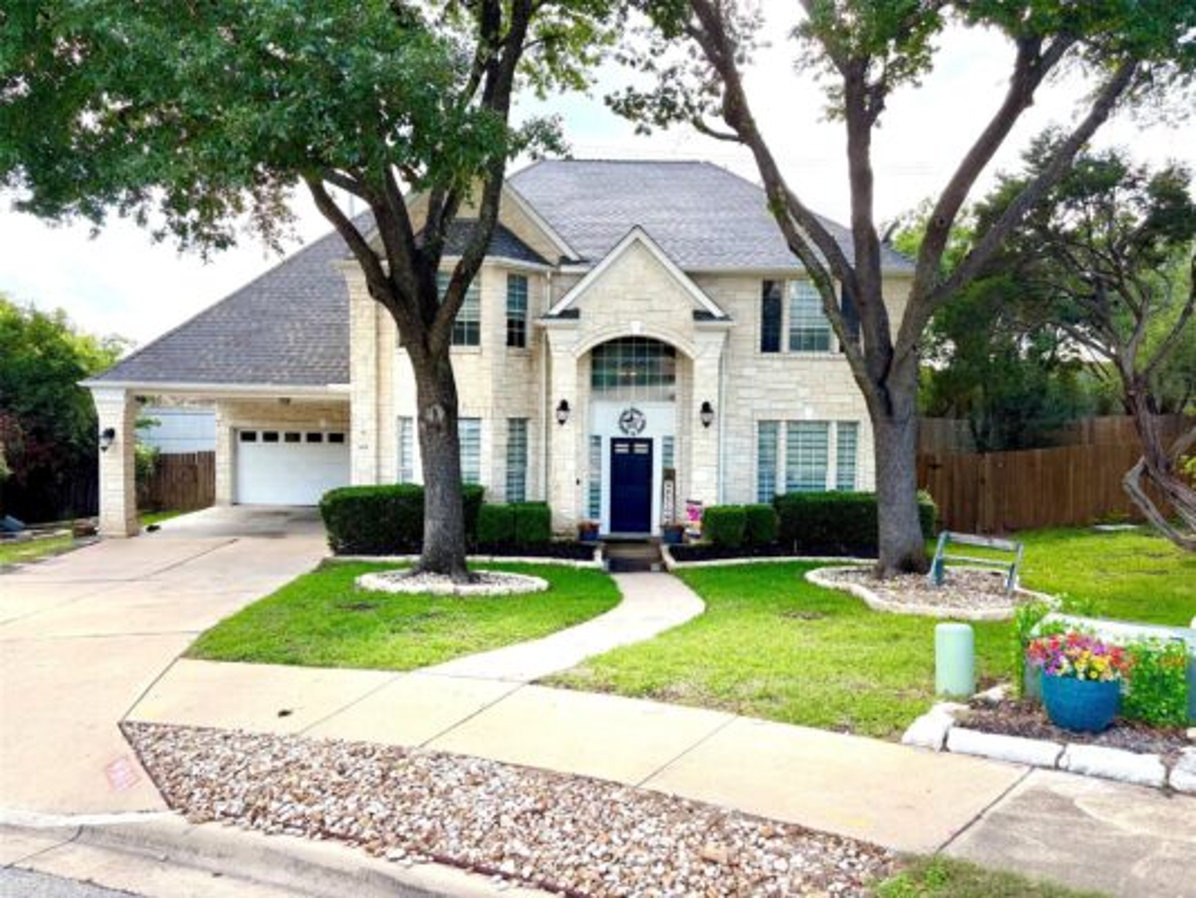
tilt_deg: -1.7
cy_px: 449
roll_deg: +0.1
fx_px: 899
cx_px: 598
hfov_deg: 67.3
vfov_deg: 53.1
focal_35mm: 26
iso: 64
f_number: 1.6
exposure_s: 1/873
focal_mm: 5.96
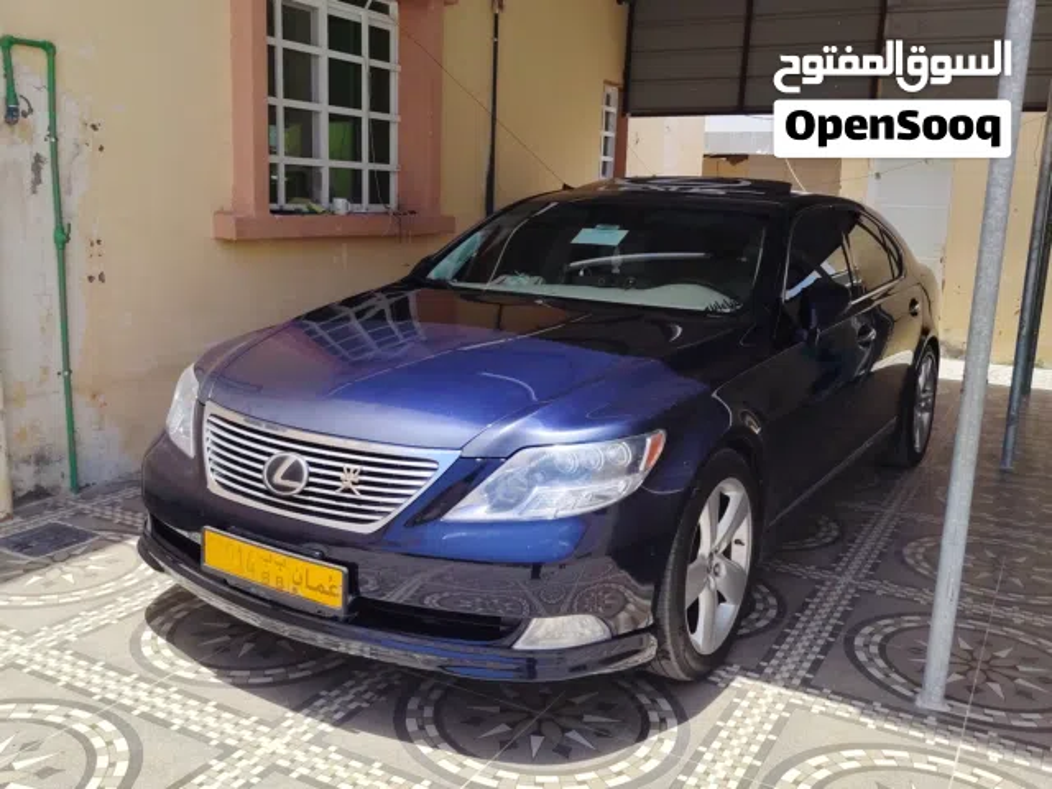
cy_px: 394
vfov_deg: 44.2
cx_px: 526
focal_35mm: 32
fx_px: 972
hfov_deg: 56.8
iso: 100
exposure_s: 1/835
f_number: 1.75
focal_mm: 5.25
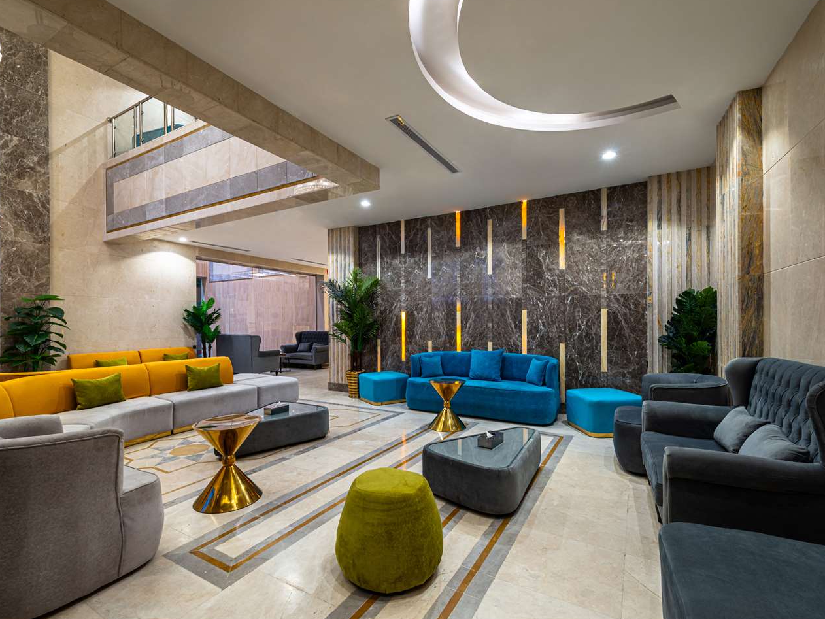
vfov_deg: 78.1
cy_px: 317
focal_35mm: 16
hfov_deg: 94.5
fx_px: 381
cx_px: 410
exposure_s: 1.6
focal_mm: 14
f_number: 10
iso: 100
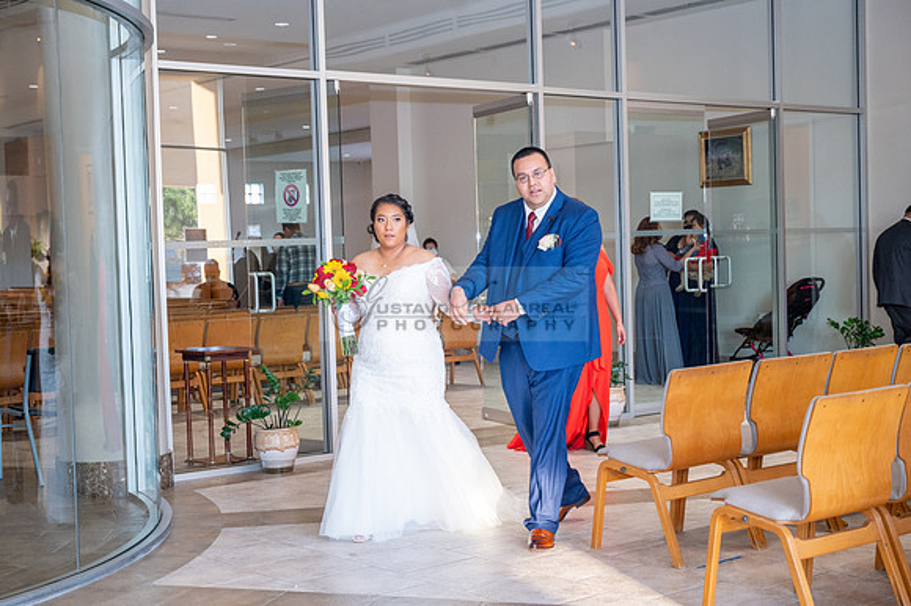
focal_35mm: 51
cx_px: 456
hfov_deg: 38.9
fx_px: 1290
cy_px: 303
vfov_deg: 26.5
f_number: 4
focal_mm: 51
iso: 2500
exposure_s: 1/200
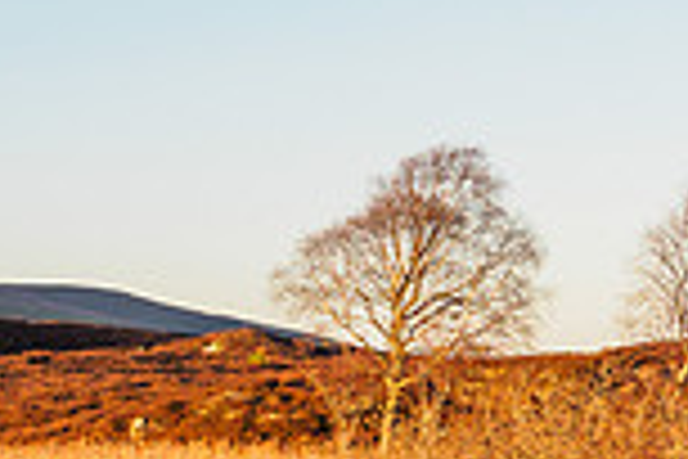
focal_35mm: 133
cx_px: 1291
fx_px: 2542
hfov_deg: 13.6
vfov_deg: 10.3
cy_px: 428
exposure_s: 1/160
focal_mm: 16
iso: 200
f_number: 7.1
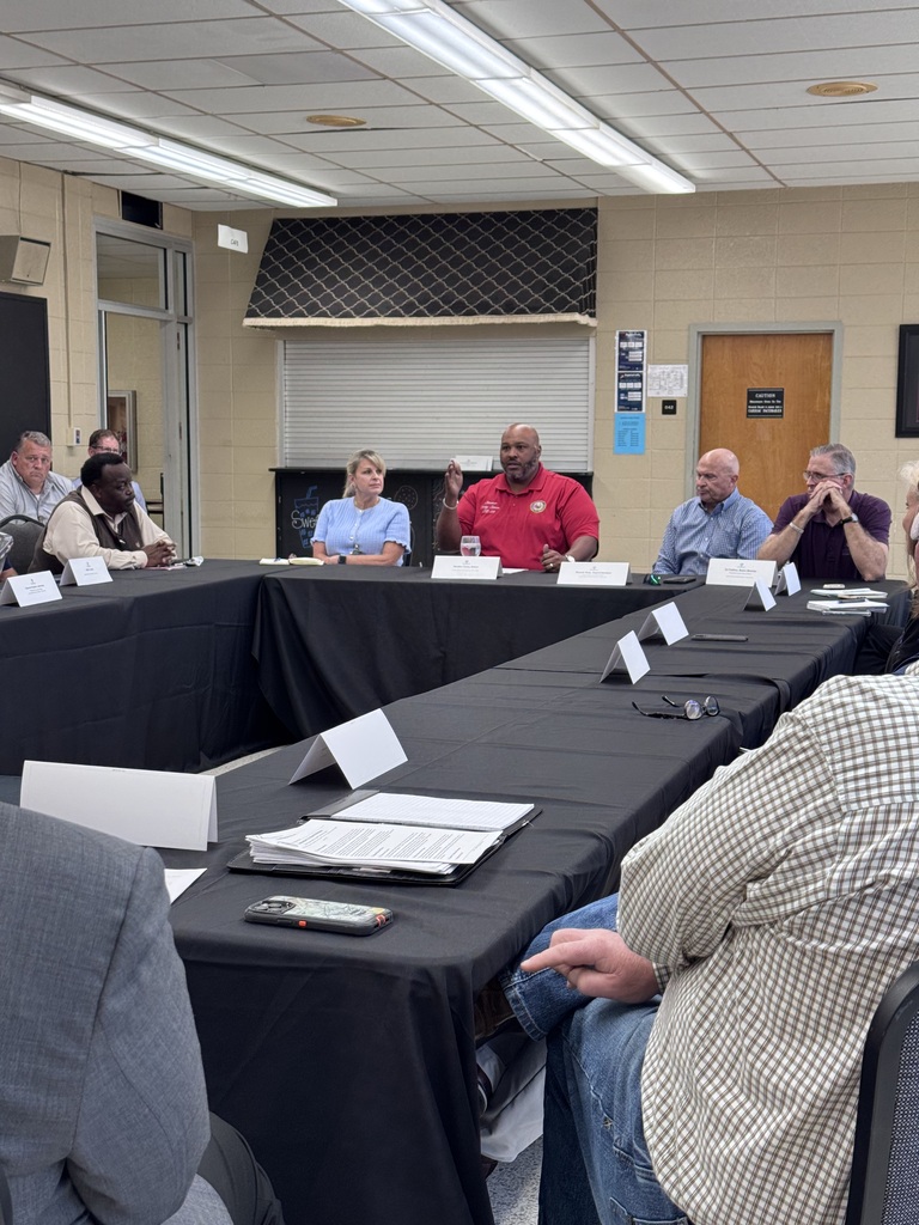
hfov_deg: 30.3
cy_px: 612
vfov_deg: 39.7
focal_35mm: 48
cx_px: 460
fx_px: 1699
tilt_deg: -7.0
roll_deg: +0.1
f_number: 1.78
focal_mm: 6.76
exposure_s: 1/60
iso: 64
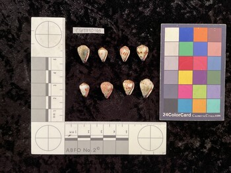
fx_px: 194
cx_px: 116
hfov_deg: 61.6
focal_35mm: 29
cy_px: 86
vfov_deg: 48.3
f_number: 1.8
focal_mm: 3
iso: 80
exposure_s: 1/50
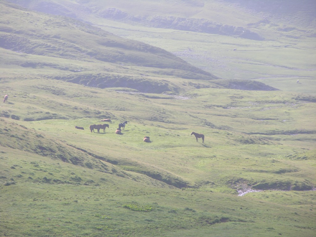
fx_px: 2556
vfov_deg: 5.3
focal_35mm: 280
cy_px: 118
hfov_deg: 7.1
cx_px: 158
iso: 50
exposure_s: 1/171
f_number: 4.7
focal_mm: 71.2
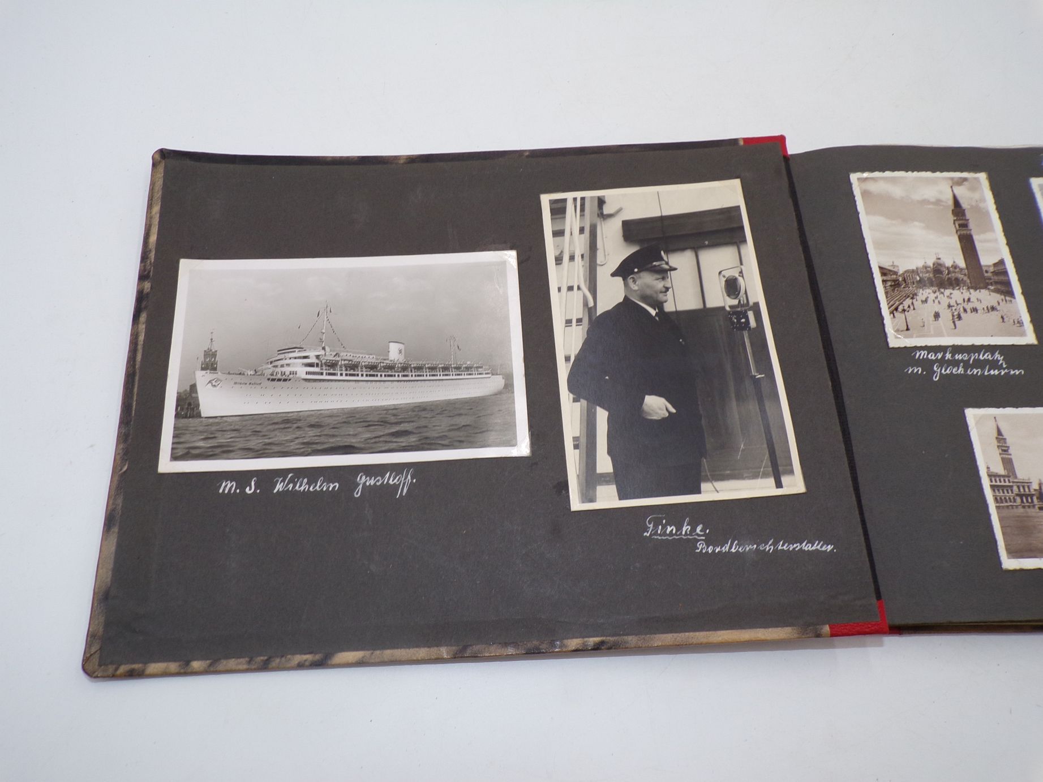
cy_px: 391
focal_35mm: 24
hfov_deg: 71.6
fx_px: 723
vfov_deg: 56.8
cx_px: 522
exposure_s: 1/34
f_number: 4.4
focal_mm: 4.3
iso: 80
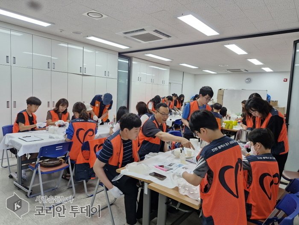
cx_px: 150
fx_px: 199
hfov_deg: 73.9
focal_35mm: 23
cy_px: 112
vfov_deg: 58.9
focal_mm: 5.54
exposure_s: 1/120
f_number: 1.8
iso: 100
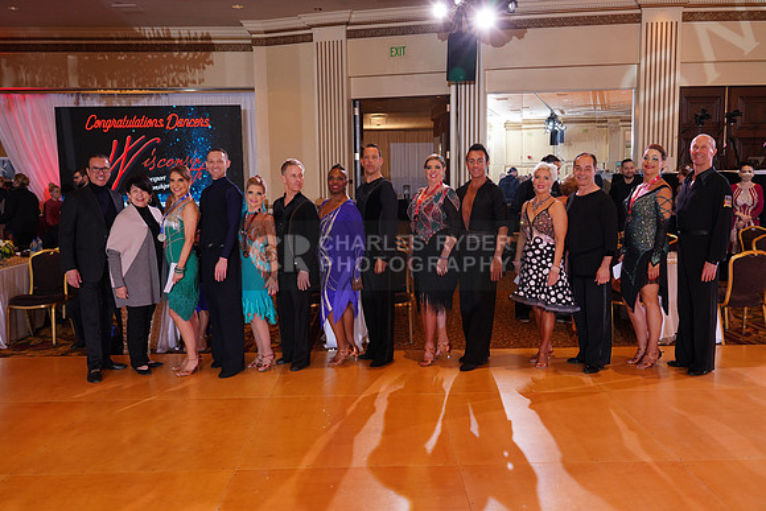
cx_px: 383
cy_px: 256
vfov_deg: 42.3
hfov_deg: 60.3
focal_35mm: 31
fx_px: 660
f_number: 5.6
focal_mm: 31
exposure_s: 1/200
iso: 1600
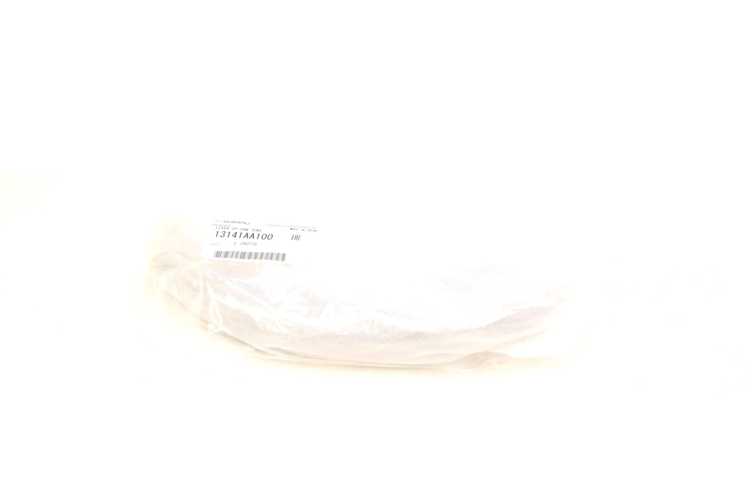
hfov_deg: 36.8
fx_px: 1120
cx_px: 373
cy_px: 250
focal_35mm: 54
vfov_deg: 25.1
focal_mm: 36
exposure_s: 1/125
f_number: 5.6
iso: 400
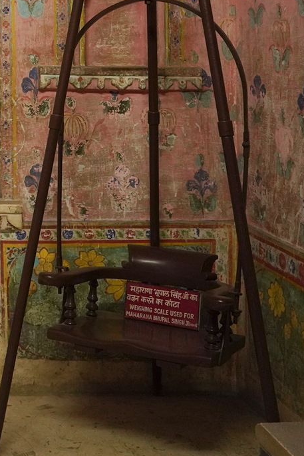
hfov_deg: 17.7
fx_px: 887
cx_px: -136
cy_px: 19
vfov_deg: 27.5
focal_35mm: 70
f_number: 3.5
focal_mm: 24
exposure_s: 1/80
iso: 3200
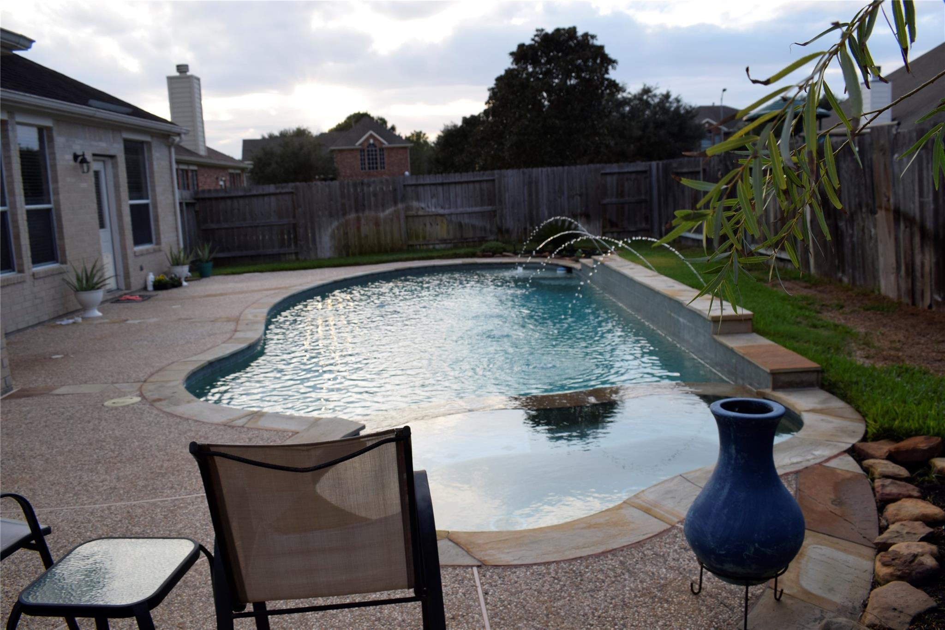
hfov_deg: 61.9
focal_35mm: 30
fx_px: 787
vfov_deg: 43.6
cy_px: 315
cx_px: 472
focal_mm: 20
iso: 360
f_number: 8
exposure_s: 1/250
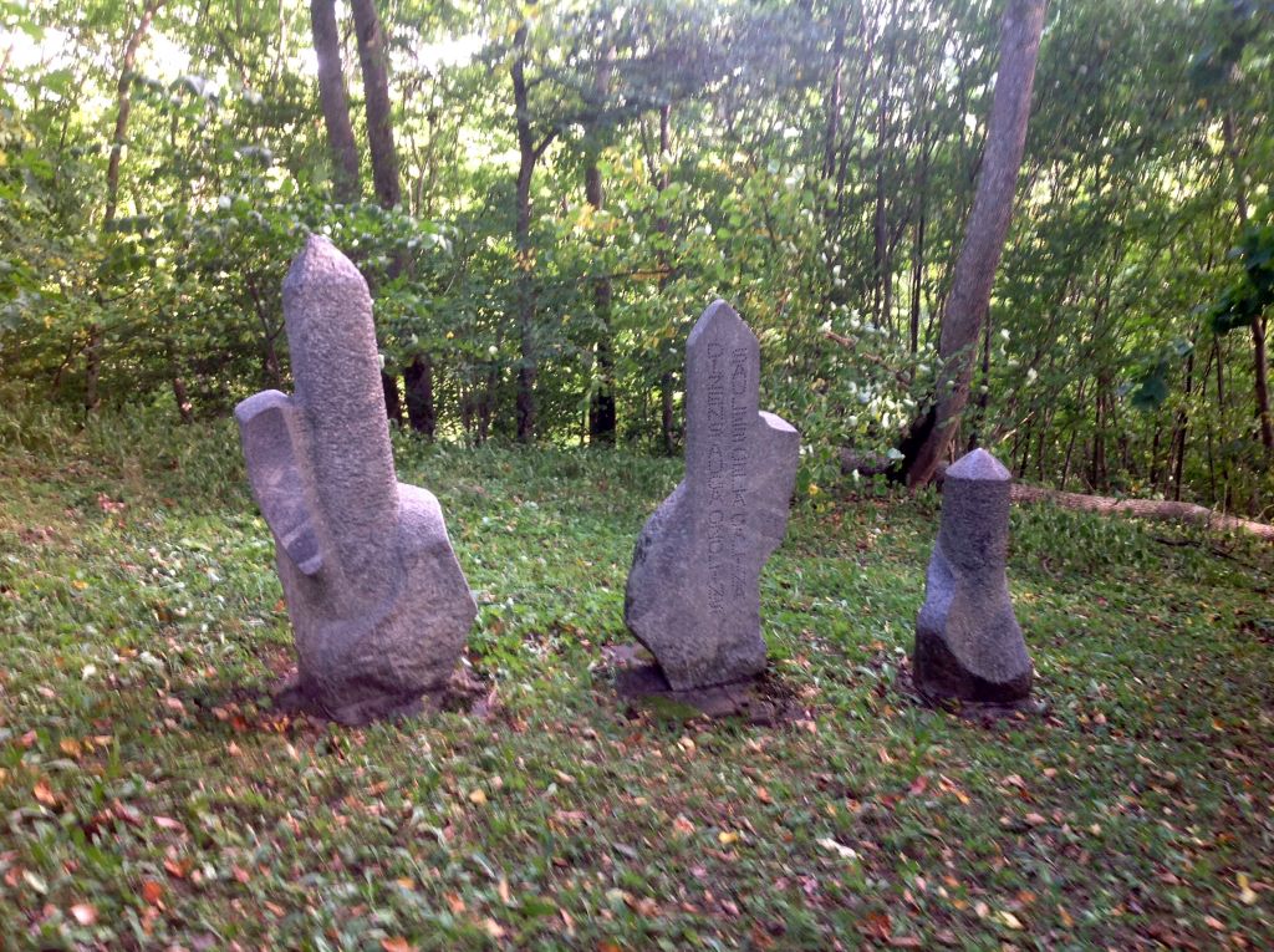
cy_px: 476
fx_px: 1286
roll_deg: +4.5
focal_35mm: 35
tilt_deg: -16.8
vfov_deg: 40.6
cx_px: 637
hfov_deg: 52.7
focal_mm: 4.28
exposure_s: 1/24
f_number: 2.4
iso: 64
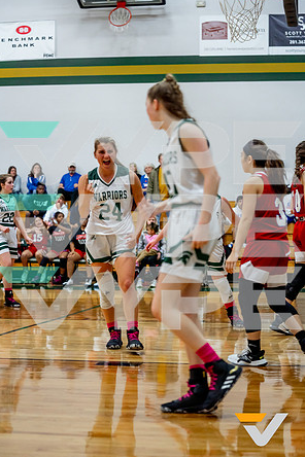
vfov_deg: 26.0
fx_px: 991
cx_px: 151
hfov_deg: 17.5
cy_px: 226
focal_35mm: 78
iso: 2000
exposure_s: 1/1000
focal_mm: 77
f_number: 2.8
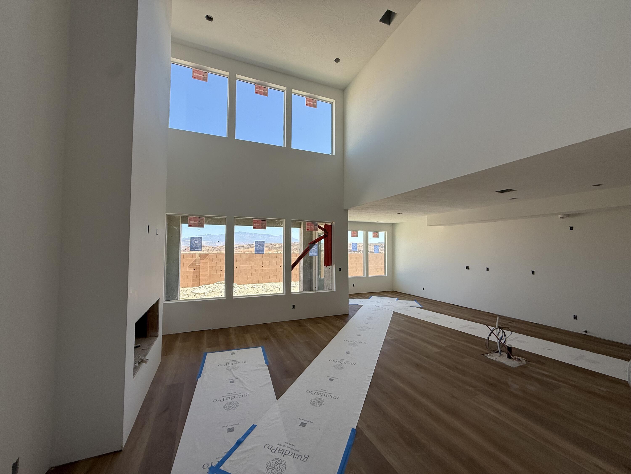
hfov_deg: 102.1
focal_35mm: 14
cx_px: 316
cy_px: 237
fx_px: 255
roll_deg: -0.6
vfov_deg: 85.7
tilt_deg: +3.8
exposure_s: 1/439
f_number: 2.2
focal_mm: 2.22
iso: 64
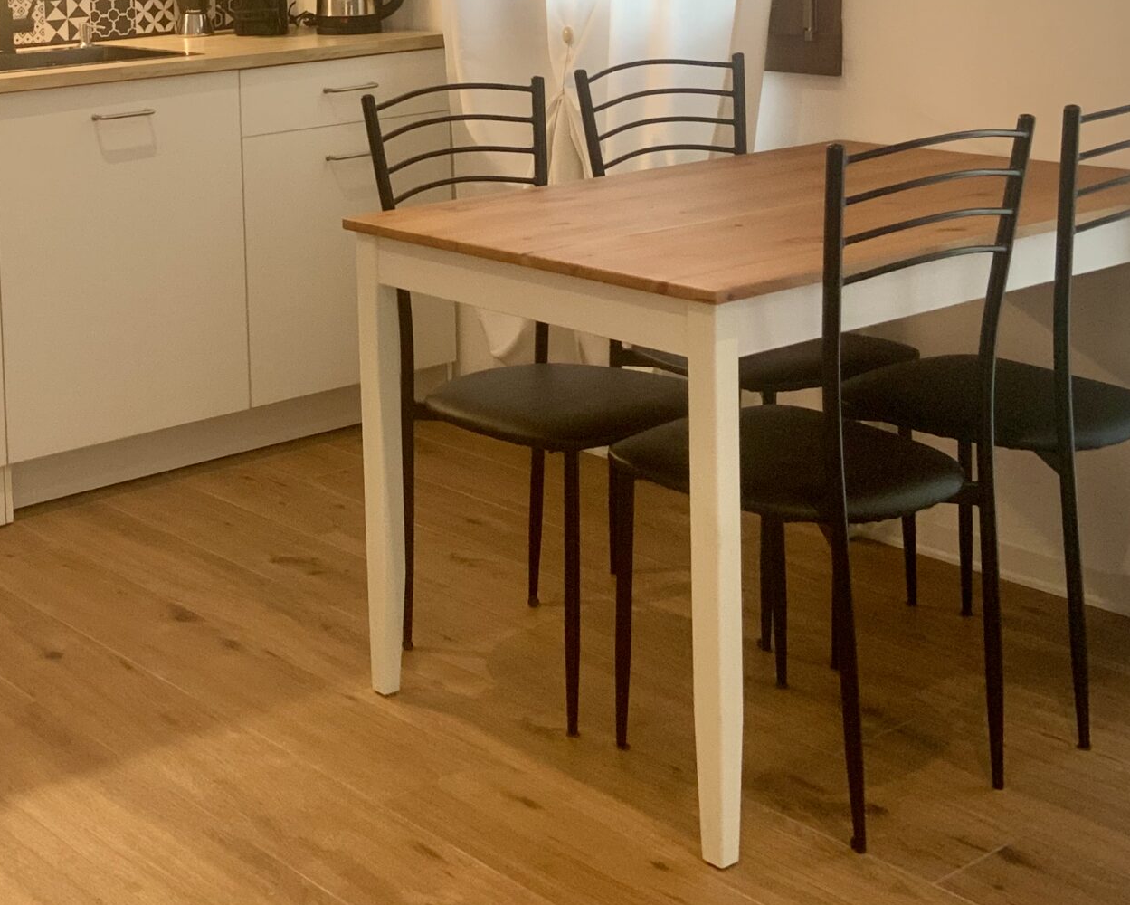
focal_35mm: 58
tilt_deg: -5.7
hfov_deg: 31.7
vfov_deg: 25.4
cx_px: 240
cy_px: 91
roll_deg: +1.0
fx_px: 1940
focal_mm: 3
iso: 80
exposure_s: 1/60
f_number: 1.8
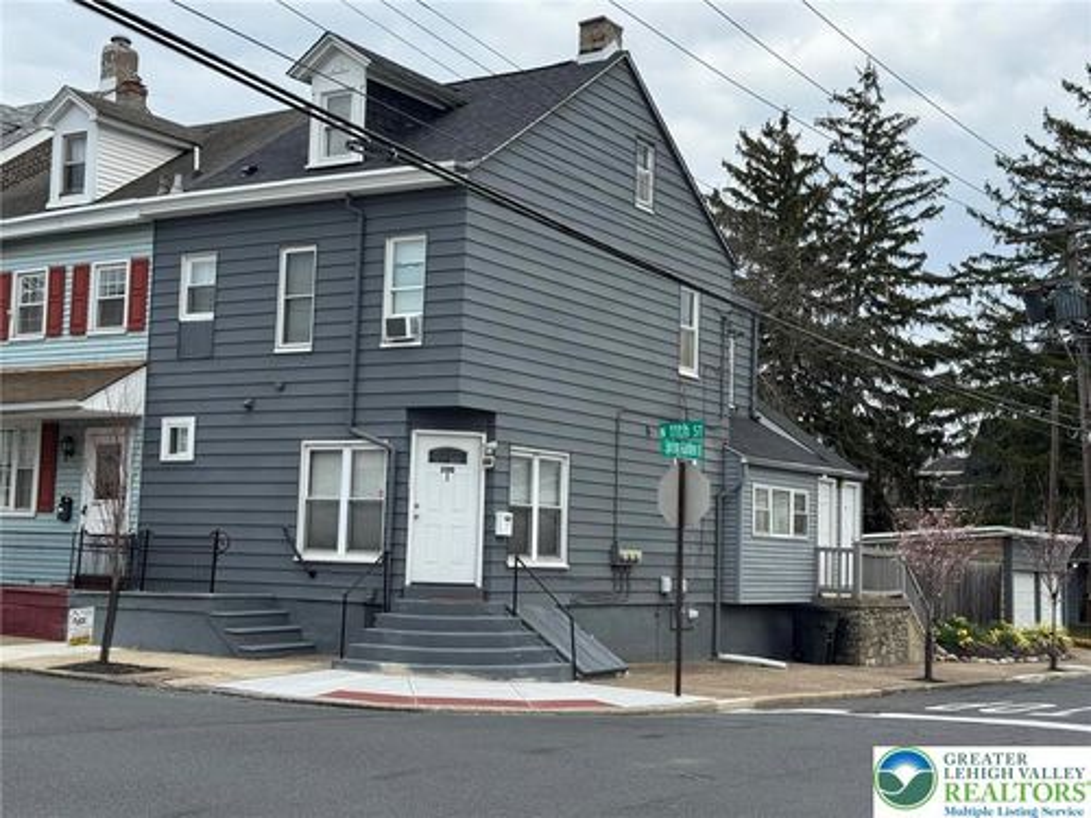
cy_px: 409
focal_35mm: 48
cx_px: 546
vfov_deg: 30.3
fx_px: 1513
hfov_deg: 39.7
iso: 64
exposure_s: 1/2415
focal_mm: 6.76
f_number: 1.78
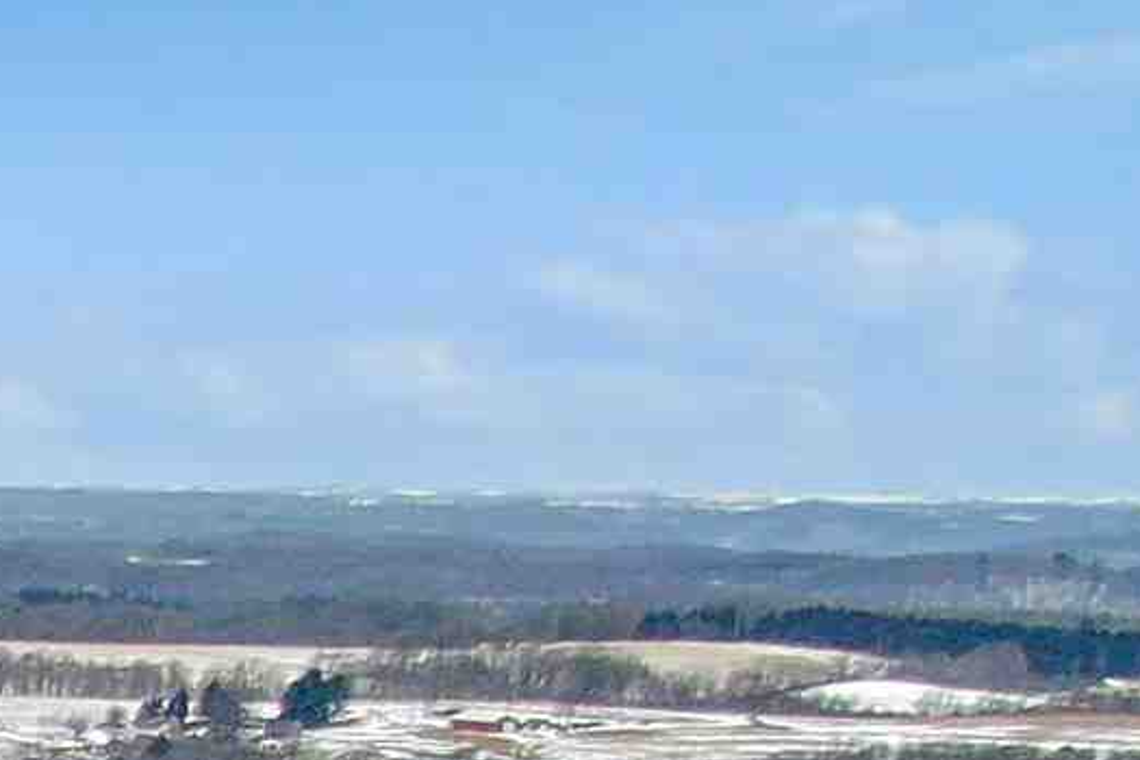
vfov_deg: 8.4
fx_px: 4623
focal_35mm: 146
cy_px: 2009
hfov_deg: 10.7
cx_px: -2065
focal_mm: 4.39
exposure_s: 1/1000
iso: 100
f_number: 2.8
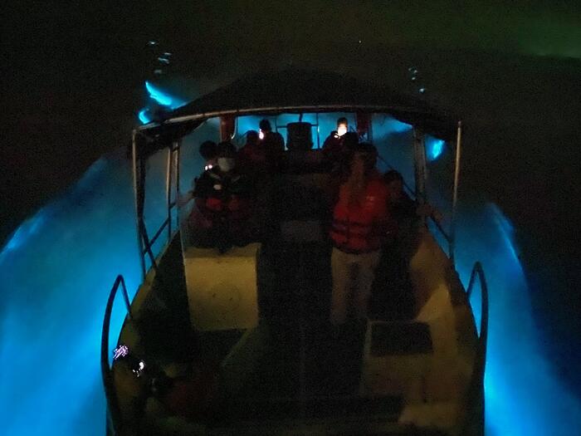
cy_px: 218
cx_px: 290
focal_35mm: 26
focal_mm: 4.25
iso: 12500
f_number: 1.8
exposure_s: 1/2
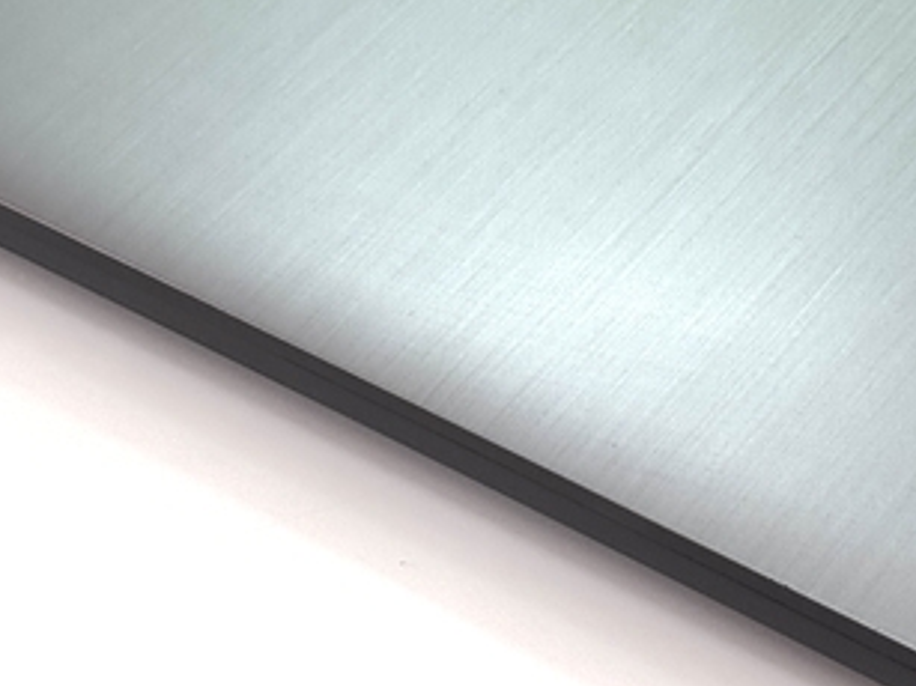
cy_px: 27
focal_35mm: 125
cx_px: 722
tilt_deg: -41.1
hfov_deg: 15.7
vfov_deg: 11.7
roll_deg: +4.1
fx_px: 3306
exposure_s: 1/204
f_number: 1.78
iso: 50
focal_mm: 6.76
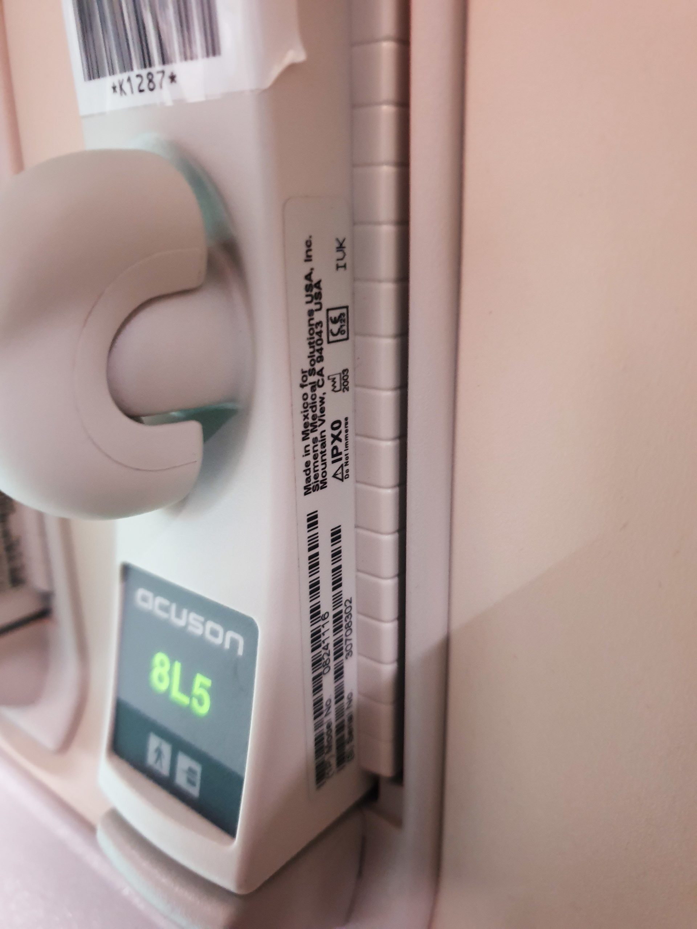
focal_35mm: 26
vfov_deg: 67.3
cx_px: 348
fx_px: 698
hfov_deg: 53.1
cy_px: 464
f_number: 1.5
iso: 320
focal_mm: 4.3
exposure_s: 1/13
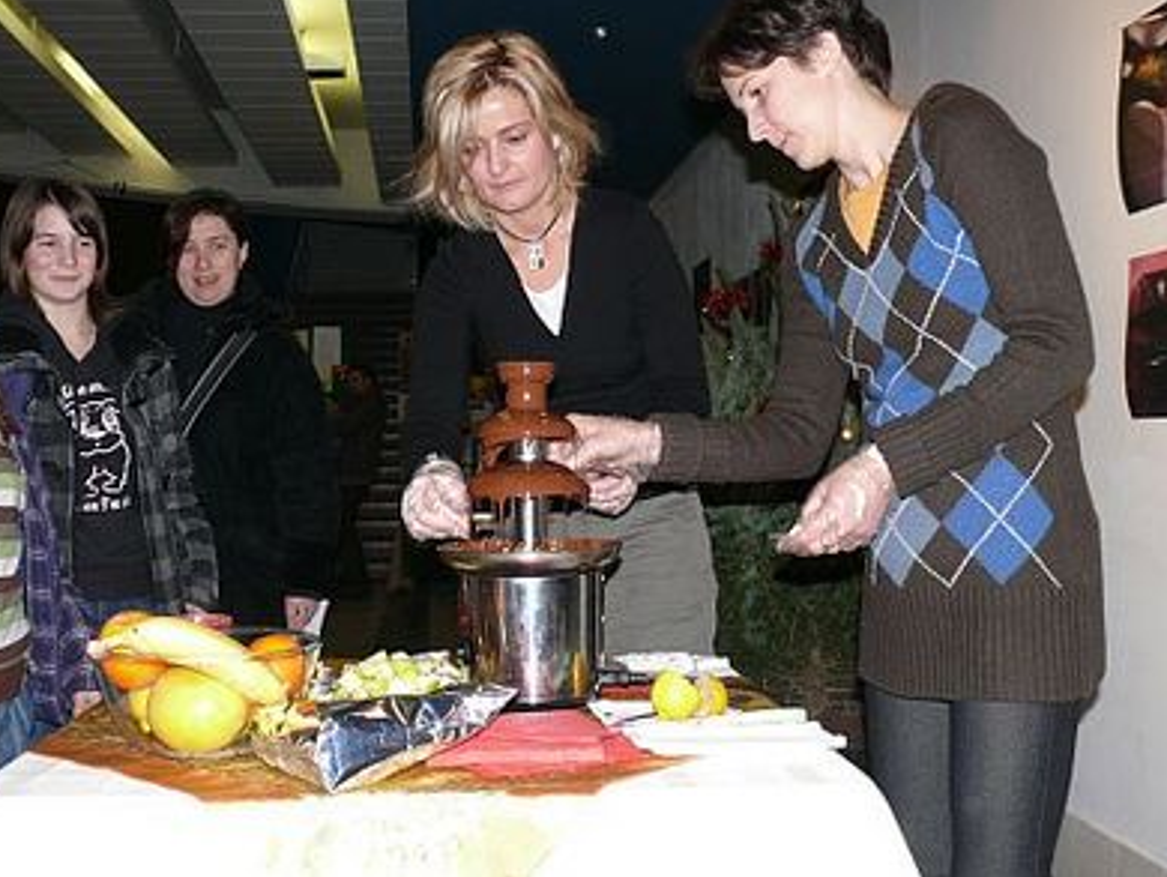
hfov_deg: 45.7
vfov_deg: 35.2
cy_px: 431
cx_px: 578
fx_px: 1383
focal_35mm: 41
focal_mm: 8.1
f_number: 2.8
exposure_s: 1/30
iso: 100
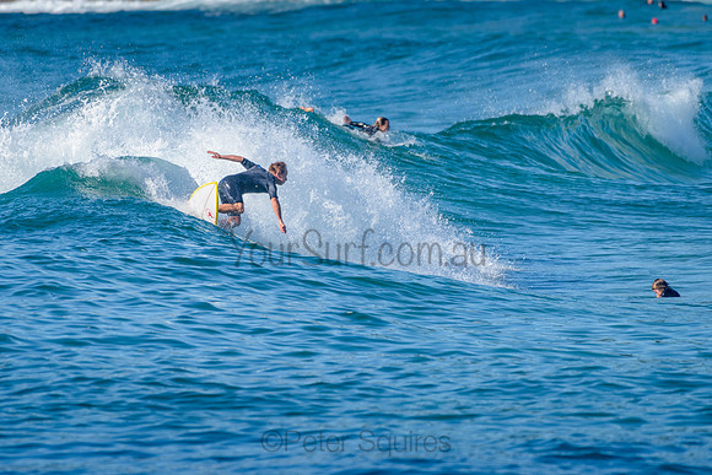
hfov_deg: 3.4
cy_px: 199
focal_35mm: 613
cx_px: 315
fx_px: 12122
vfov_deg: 2.2
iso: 180
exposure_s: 1/2000
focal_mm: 500
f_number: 5.6
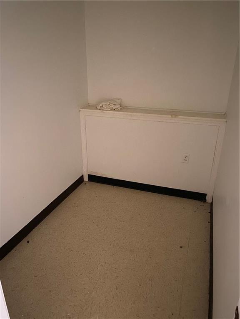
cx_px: 120
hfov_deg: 53.1
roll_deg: -0.2
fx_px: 240
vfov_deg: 67.3
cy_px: 160
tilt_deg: -22.8
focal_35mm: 26
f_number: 1.8
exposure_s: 1/8
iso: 1250
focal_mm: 4.25
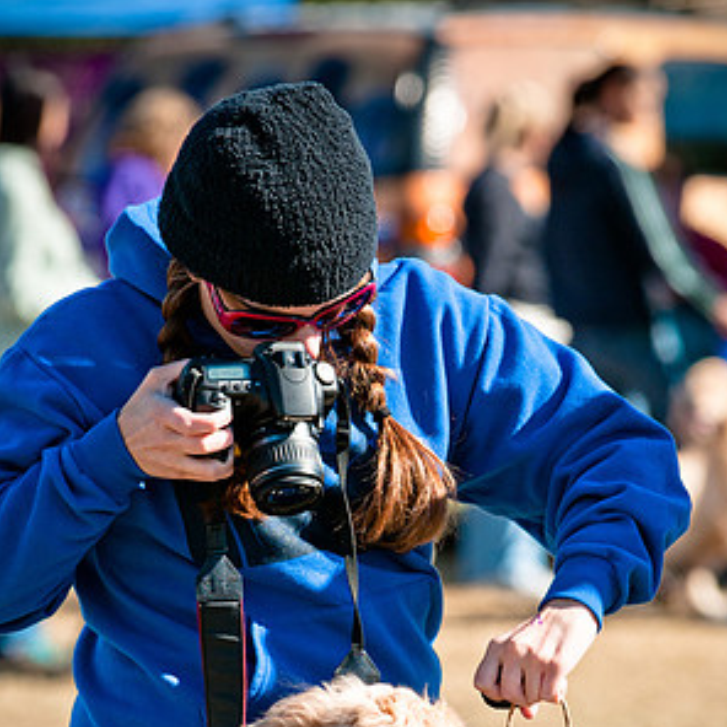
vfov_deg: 4.9
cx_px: 365
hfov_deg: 4.9
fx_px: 8498
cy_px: 548
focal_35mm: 358
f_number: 5.6
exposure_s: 1/1250
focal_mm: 185
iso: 400
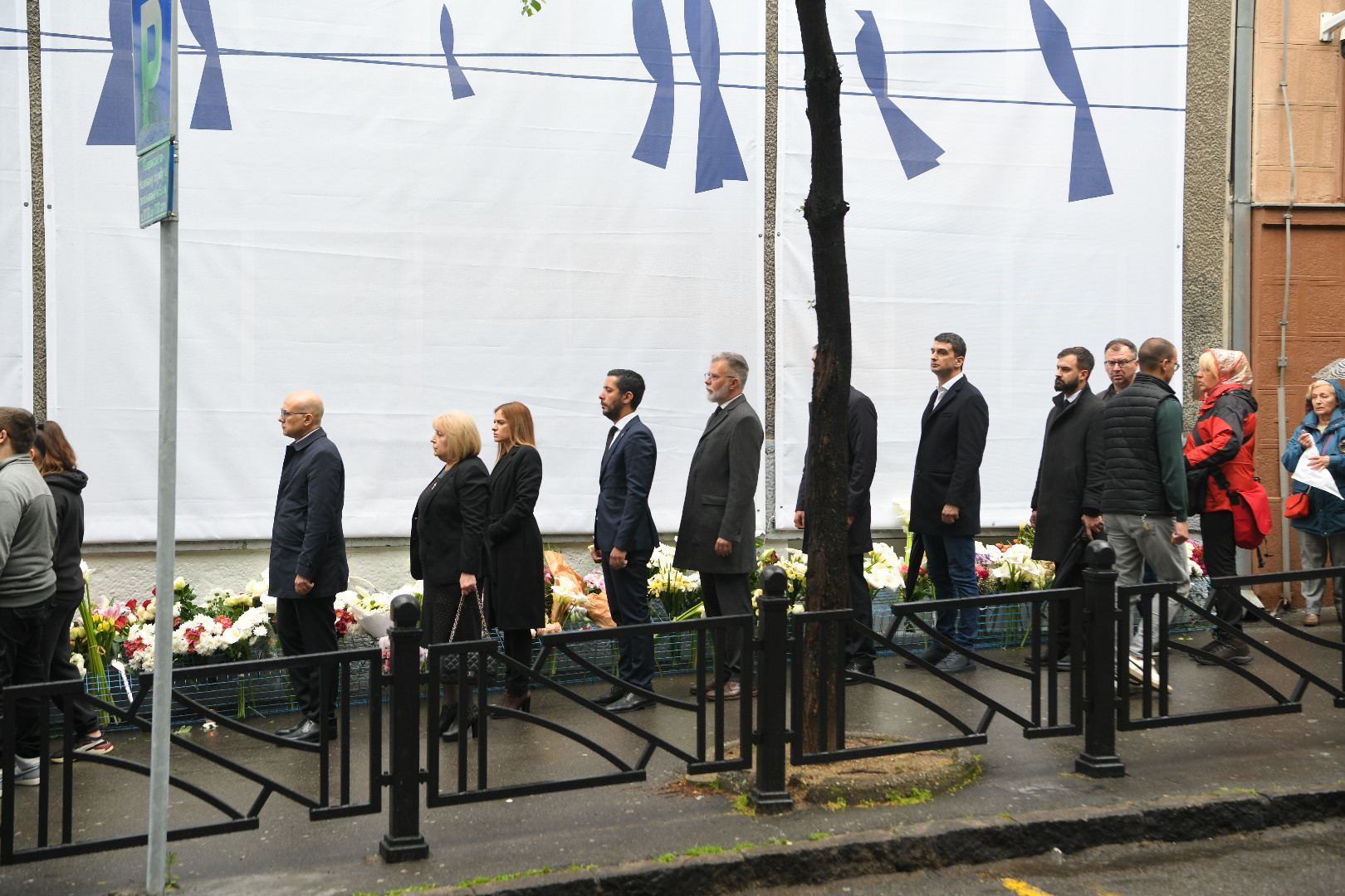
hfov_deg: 38.2
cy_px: 448
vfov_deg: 26.0
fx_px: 1943
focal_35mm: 52
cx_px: 672
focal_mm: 52
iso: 640
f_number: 4
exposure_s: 1/250
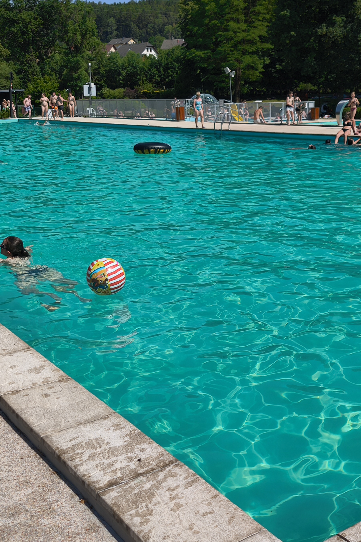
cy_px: 278
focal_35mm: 44
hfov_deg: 30.3
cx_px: 242
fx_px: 662
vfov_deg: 44.5
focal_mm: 6.57
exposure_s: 1/3805
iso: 50
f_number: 1.6
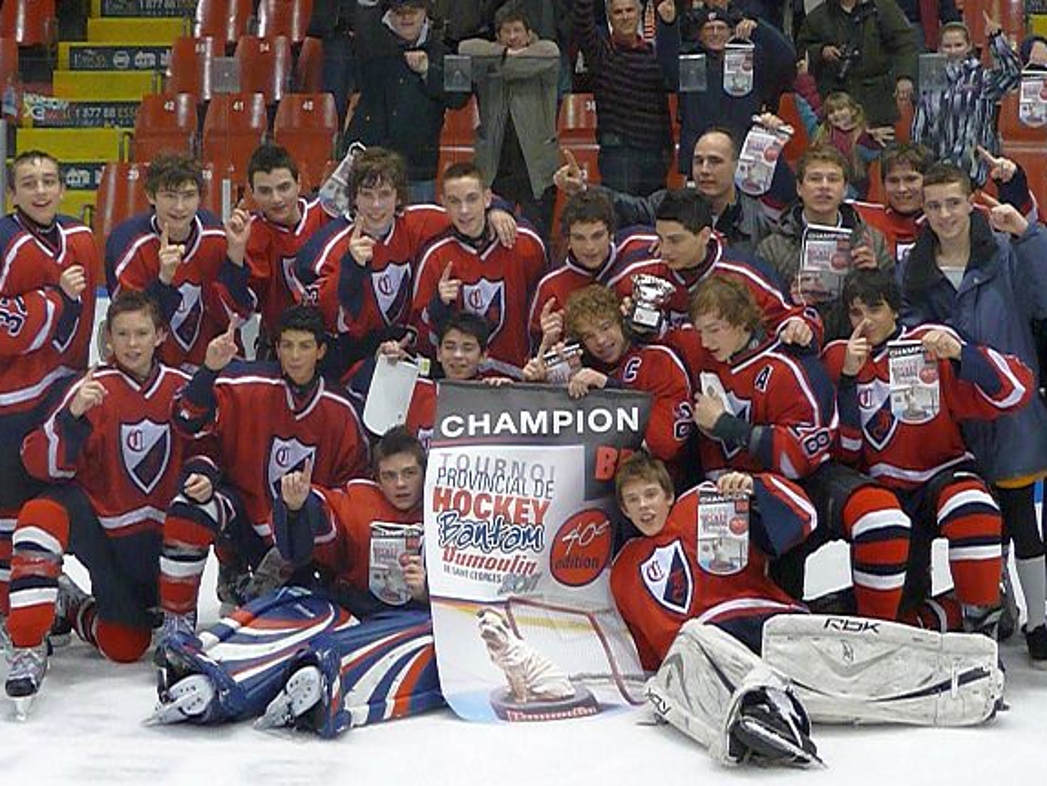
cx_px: 515
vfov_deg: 21.9
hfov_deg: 29.0
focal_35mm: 67
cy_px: 313
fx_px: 2027
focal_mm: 8
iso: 640
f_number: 4.2
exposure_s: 1/60
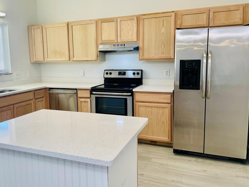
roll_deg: +1.4
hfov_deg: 59.8
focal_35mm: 30
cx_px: 111
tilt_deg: -6.6
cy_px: 82
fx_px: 216
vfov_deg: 46.7
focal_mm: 4.2
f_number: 1.6
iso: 80
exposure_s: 1/60
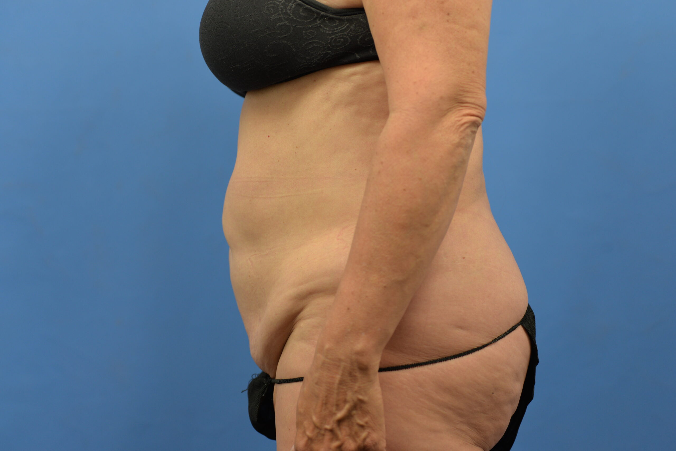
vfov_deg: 22.6
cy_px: 226
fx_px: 1127
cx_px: 338
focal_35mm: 60
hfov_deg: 33.4
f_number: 4
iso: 560
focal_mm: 60
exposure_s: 1/250
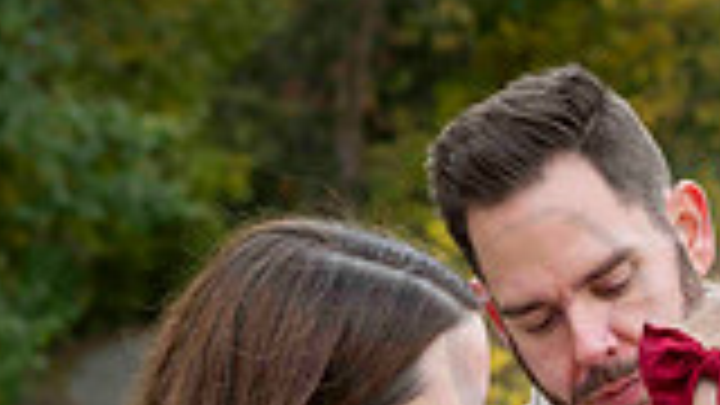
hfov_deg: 11.4
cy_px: 734
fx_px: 3589
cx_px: 567
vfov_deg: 6.3
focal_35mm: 188
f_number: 5
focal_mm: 64
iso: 400
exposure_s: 1/640
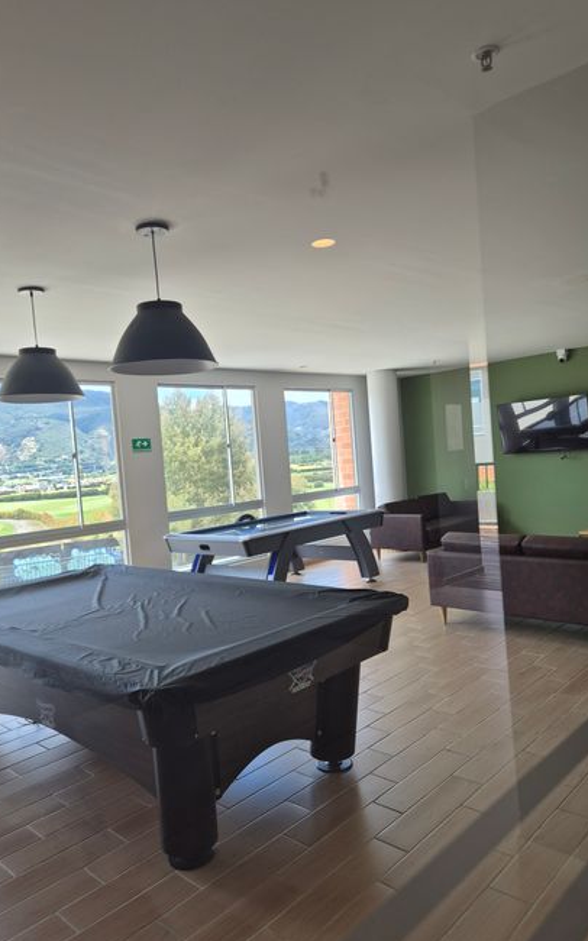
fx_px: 641
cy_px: 480
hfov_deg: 49.2
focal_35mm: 25
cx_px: 282
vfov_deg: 72.5
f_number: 1.8
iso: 25
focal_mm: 5.4
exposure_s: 1/181
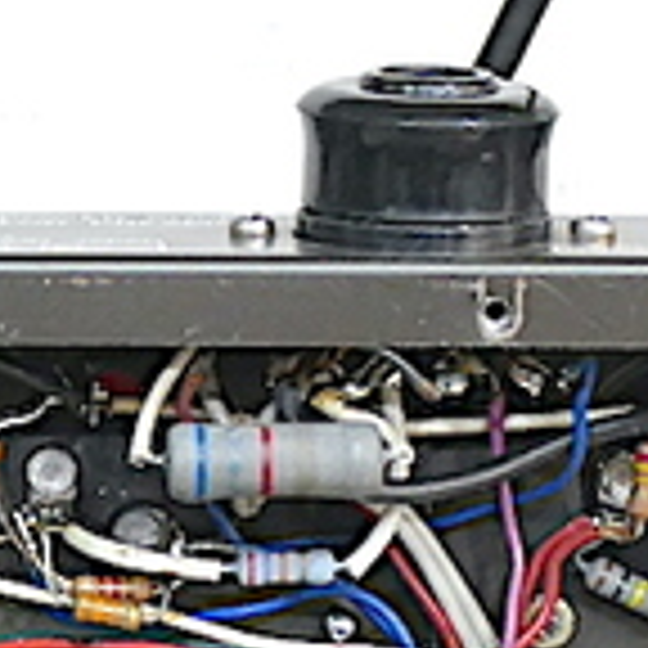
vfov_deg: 3.3
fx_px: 11204
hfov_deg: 3.3
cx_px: -580
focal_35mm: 529
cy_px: 994
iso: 200
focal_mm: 16.1
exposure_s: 1/8
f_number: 4.9
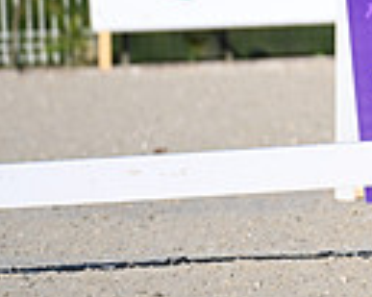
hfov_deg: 1.4
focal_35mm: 1396
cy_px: -235
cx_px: 738
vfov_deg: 1.1
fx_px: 15358
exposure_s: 1/1600
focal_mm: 330
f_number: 4.5
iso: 250
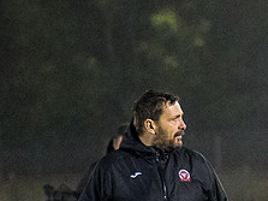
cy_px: 304
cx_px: 233
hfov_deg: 3.9
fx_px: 3962
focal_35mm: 512
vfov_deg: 2.9
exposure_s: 1/1000
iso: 6400
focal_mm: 102
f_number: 2.8
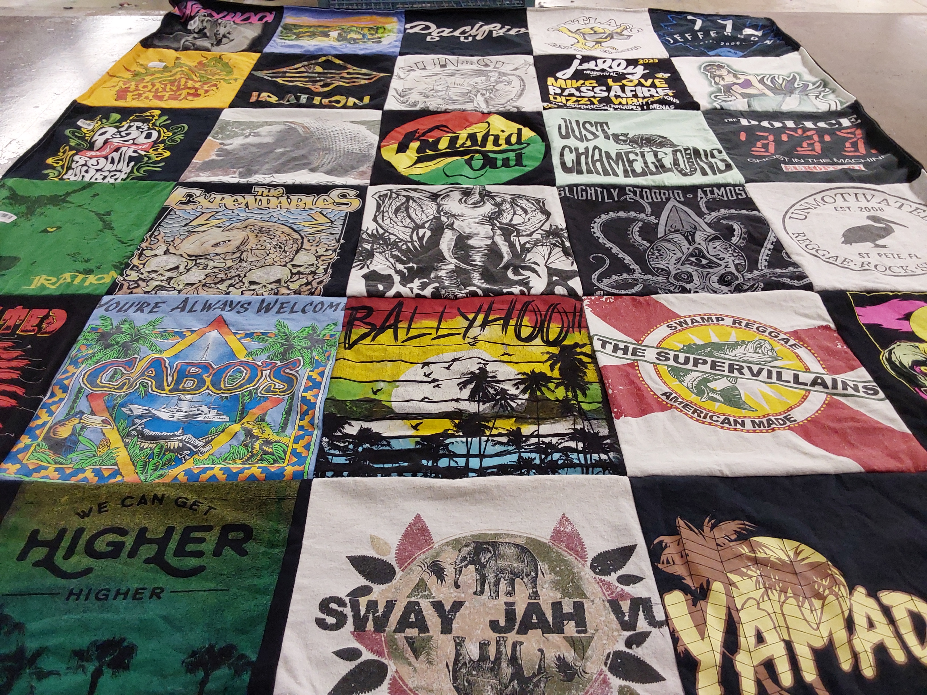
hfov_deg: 63.4
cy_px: 348
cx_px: 464
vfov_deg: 49.7
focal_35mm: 28
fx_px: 750
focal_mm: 2.91
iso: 125
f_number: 1.9
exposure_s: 1/60
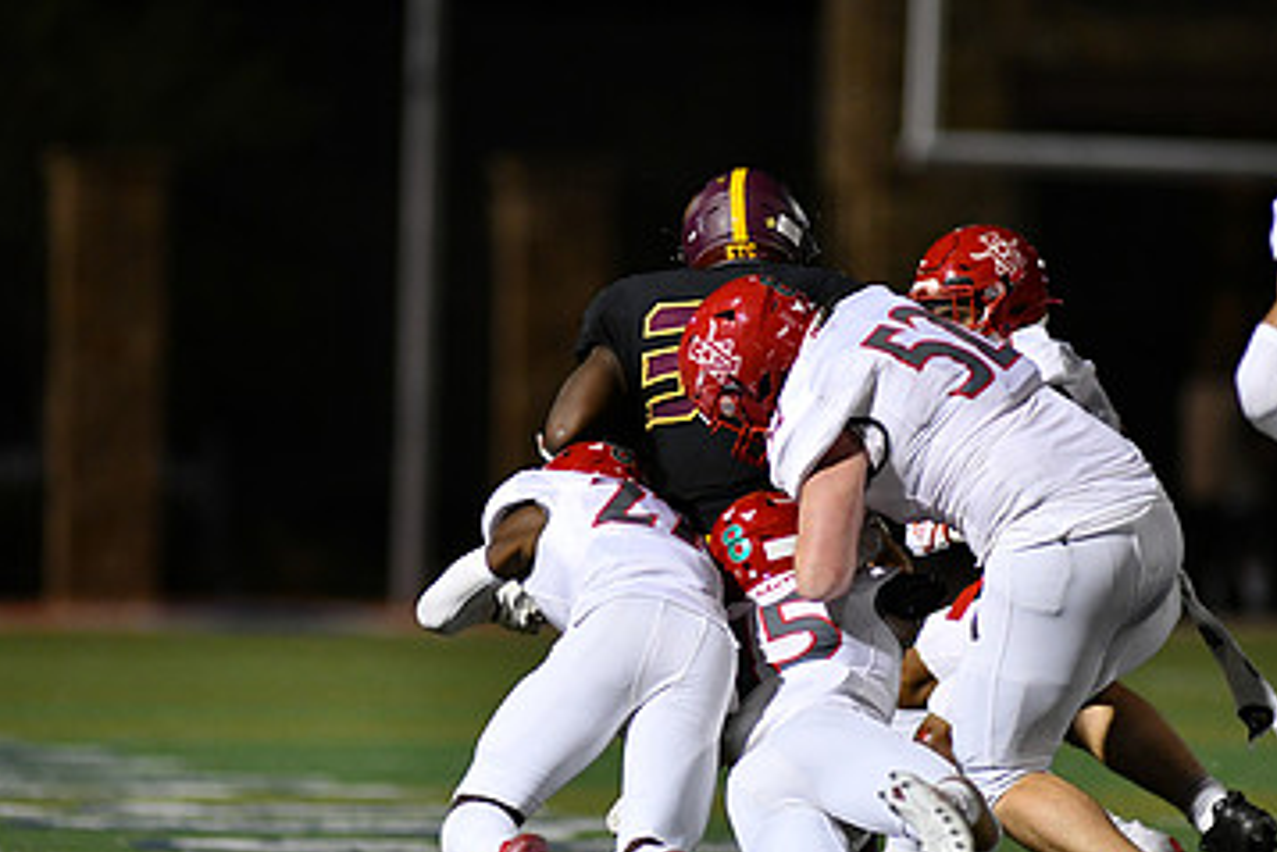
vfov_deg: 2.8
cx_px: 649
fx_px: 17246
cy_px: 487
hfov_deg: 4.2
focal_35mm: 486
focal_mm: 300
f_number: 2.8
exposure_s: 1/1000
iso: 2000
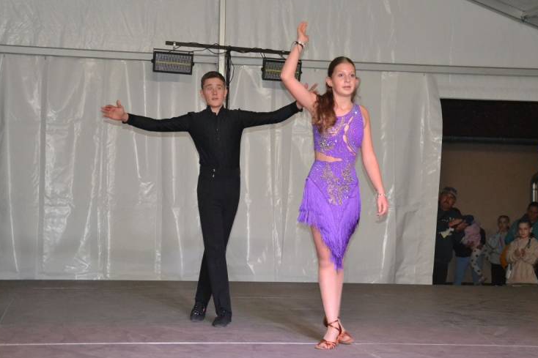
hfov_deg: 27.5
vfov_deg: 18.5
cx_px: 262
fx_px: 1099
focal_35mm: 74
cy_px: 183
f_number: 4.8
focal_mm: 45
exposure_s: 1/60
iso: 3200
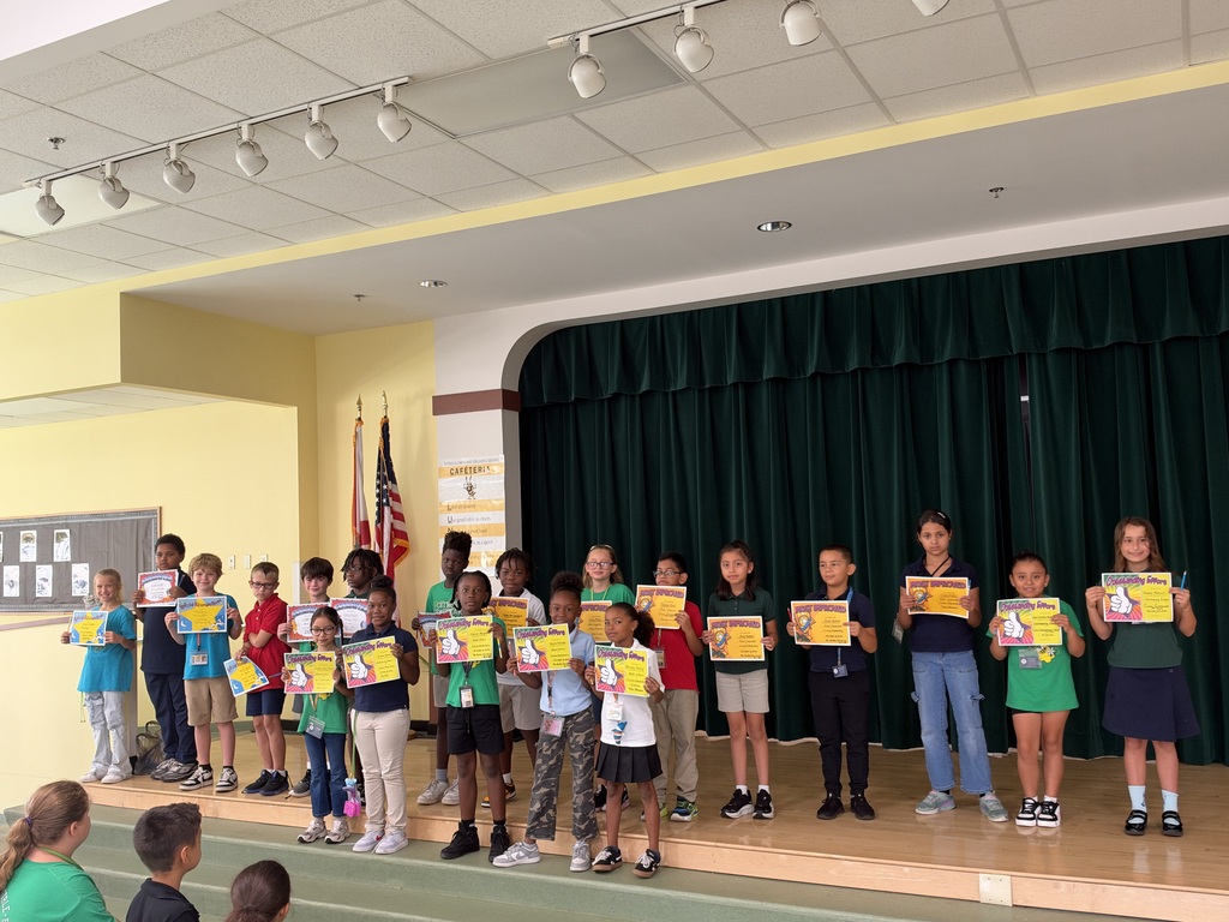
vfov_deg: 45.4
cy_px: 461
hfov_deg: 58.4
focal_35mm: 31
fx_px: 1101
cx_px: 614
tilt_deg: +4.3
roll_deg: +1.4
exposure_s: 1/65
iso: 250
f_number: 1.8
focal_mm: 6.93
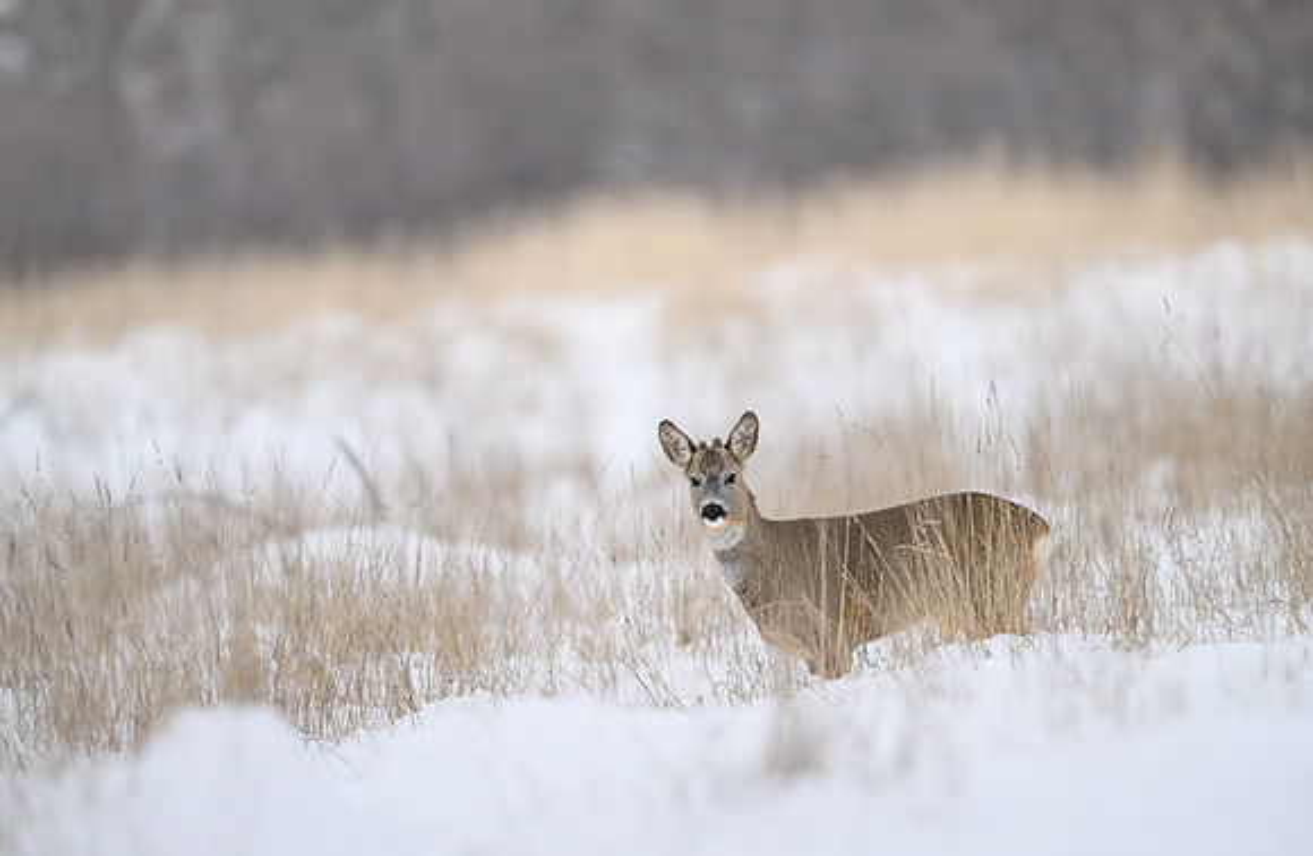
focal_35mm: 594
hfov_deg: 3.5
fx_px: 21515
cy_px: 461
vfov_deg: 2.3
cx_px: 691
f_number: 4
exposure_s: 1/2500
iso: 800
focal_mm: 560
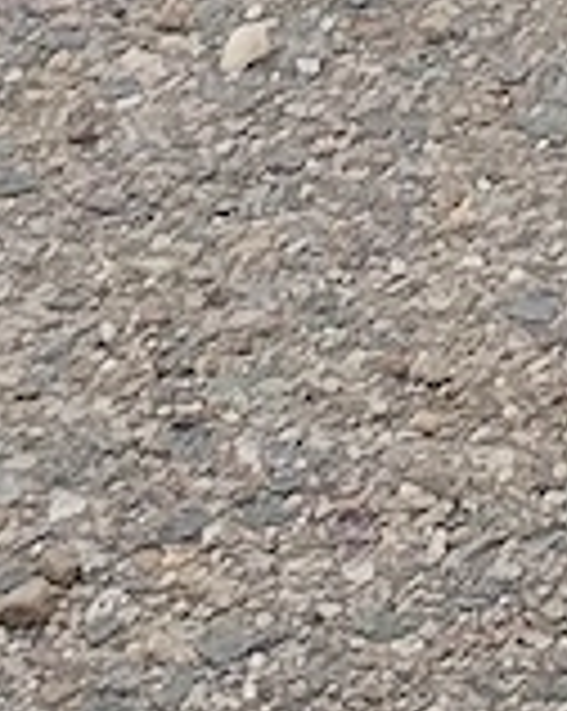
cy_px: -2020
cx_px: 1832
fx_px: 8827
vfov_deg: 4.3
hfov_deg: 3.6
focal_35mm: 420
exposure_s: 1/218
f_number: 1.8
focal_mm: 4.75
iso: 100
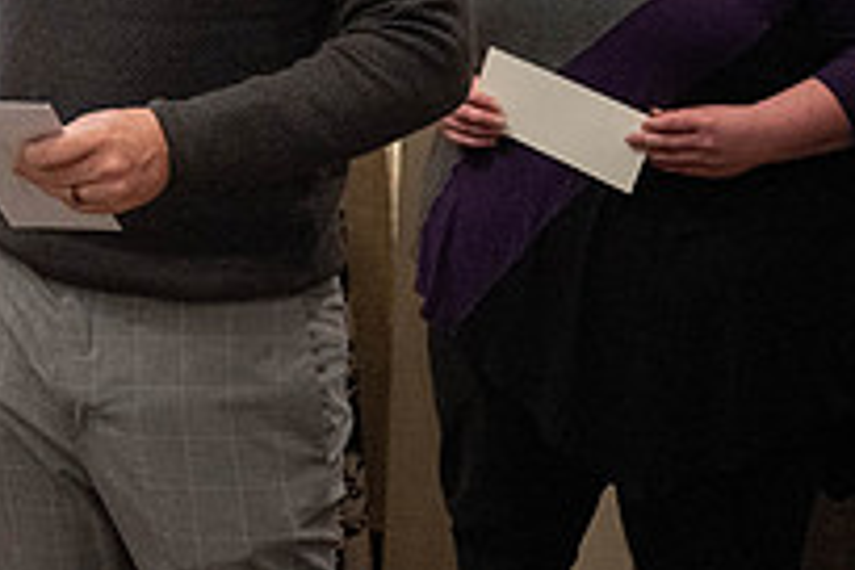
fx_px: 2446
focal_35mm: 103
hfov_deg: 18.4
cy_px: -211
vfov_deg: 12.8
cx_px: -277
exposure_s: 1/250
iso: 5000
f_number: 2.8
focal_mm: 35
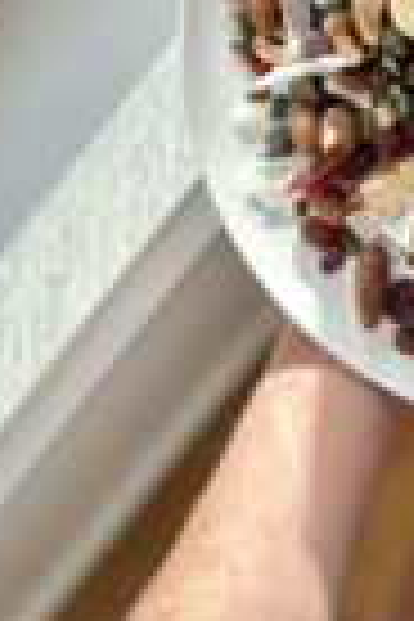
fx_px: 1104
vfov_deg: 30.2
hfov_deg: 19.3
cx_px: 565
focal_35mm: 64
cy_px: 74
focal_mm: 6.86
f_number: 1.78
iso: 80
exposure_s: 1/529
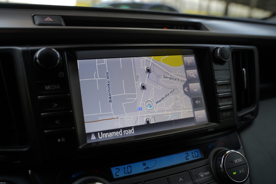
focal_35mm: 30
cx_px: 138
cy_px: 92
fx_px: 230
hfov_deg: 61.9
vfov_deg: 43.6
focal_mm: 30
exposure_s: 1/60
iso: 160
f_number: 4
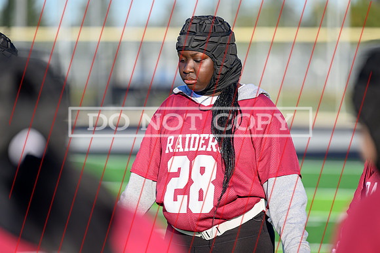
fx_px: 2403
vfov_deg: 6.0
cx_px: 195
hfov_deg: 9.0
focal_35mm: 228
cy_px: 121
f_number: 2.8
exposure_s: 1/1250
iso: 160
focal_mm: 195
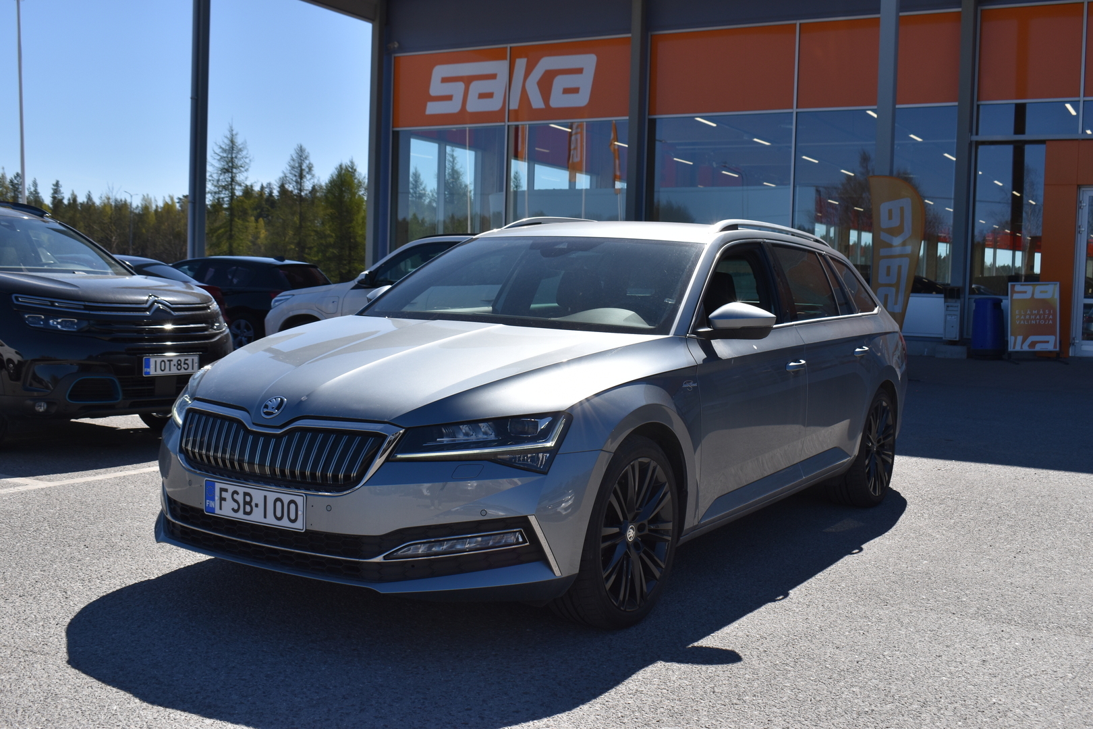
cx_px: 546
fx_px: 1184
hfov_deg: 49.6
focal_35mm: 39
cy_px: 364
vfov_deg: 34.2
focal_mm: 26
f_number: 9.5
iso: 200
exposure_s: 1/750
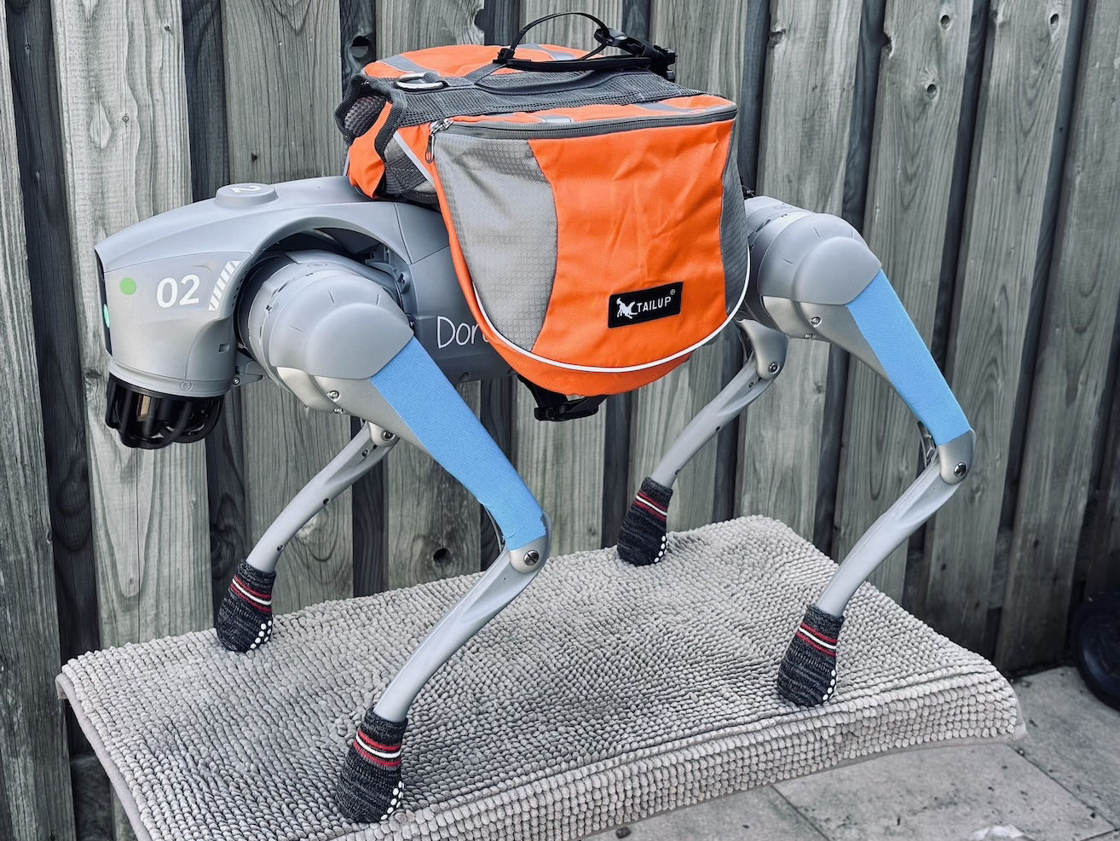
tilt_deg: -21.6
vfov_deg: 27.0
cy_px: 423
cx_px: 555
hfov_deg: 35.5
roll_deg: -2.1
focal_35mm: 54
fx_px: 1747
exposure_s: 1/256
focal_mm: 5.96
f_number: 1.6
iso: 32
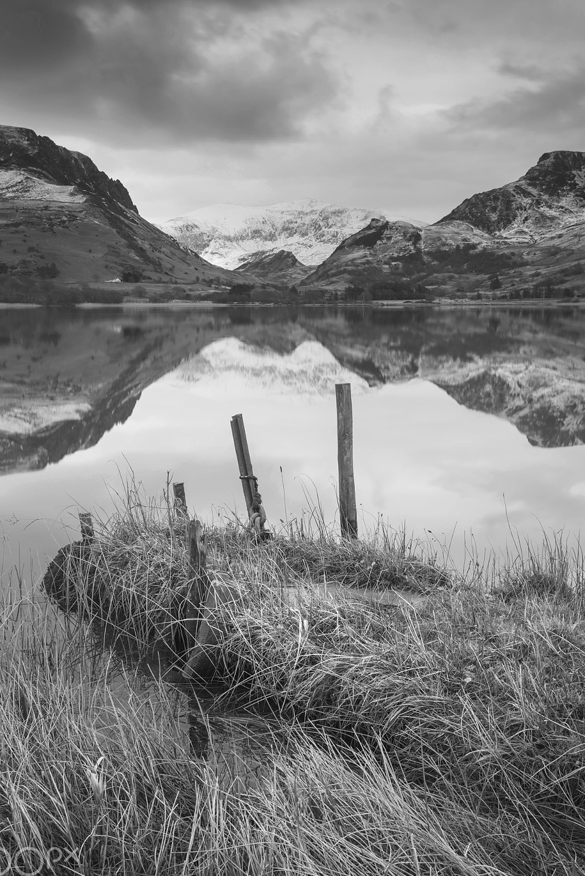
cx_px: 261
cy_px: 434
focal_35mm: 42
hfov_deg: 31.9
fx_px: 1023
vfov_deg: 46.4
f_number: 16
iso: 100
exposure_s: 5
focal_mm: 36
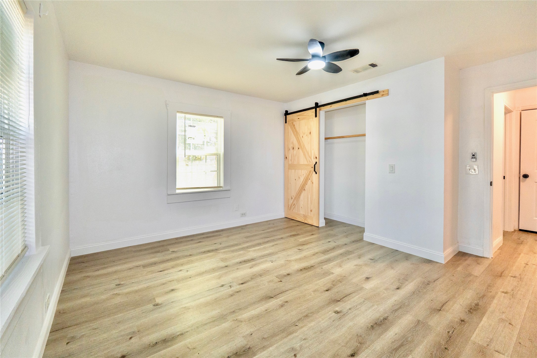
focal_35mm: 15
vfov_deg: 77.3
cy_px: 179
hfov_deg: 100.4
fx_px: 224
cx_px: 268
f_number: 4
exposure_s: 1/160
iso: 800
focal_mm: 10
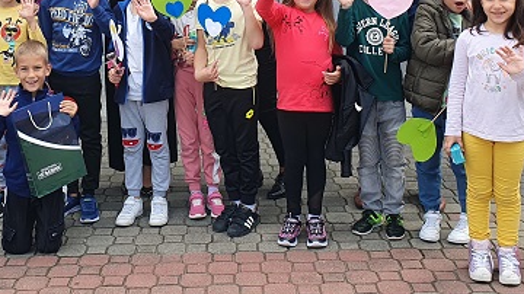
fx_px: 875
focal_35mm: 63
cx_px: 215
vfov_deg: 18.3
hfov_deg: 33.3
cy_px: -33
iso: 50
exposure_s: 1/401
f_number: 2.4
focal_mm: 4.32
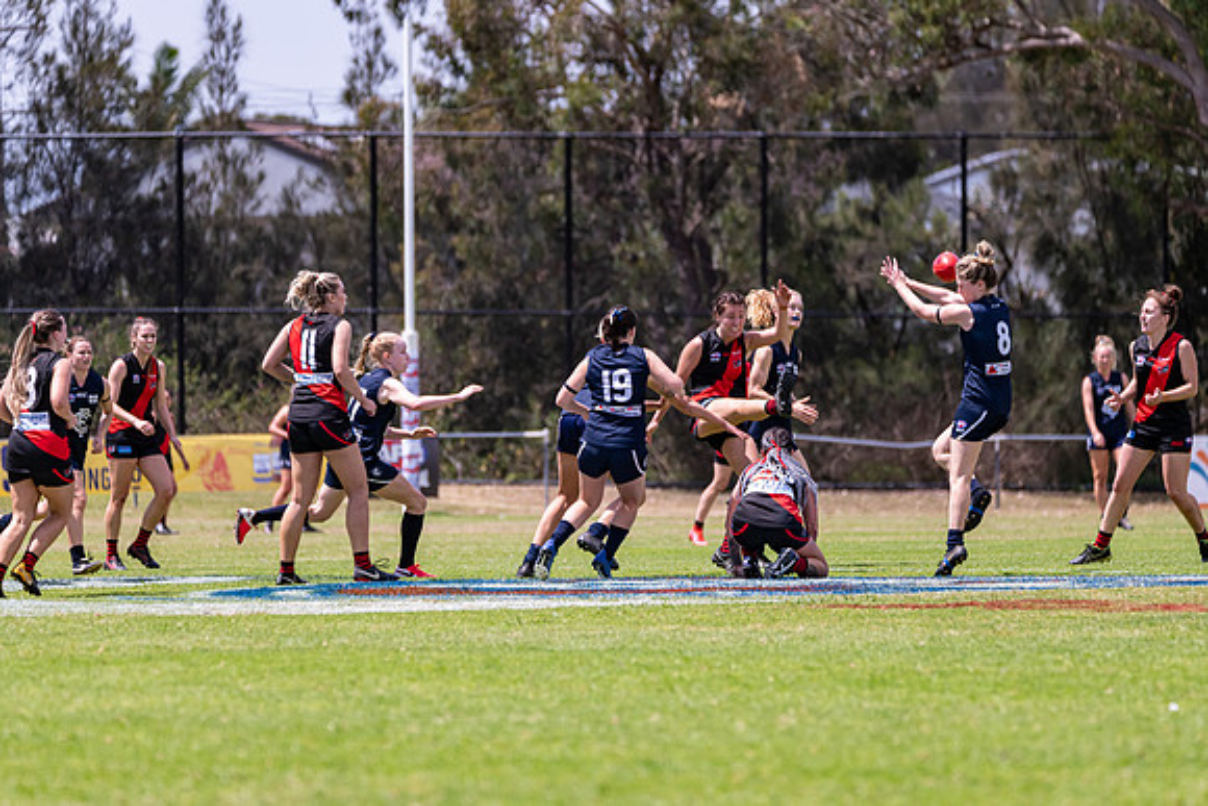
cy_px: 403
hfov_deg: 6.7
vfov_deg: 4.5
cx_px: 604
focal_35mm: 306
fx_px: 10279
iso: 800
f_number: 6.3
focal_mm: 300
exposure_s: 1/2500
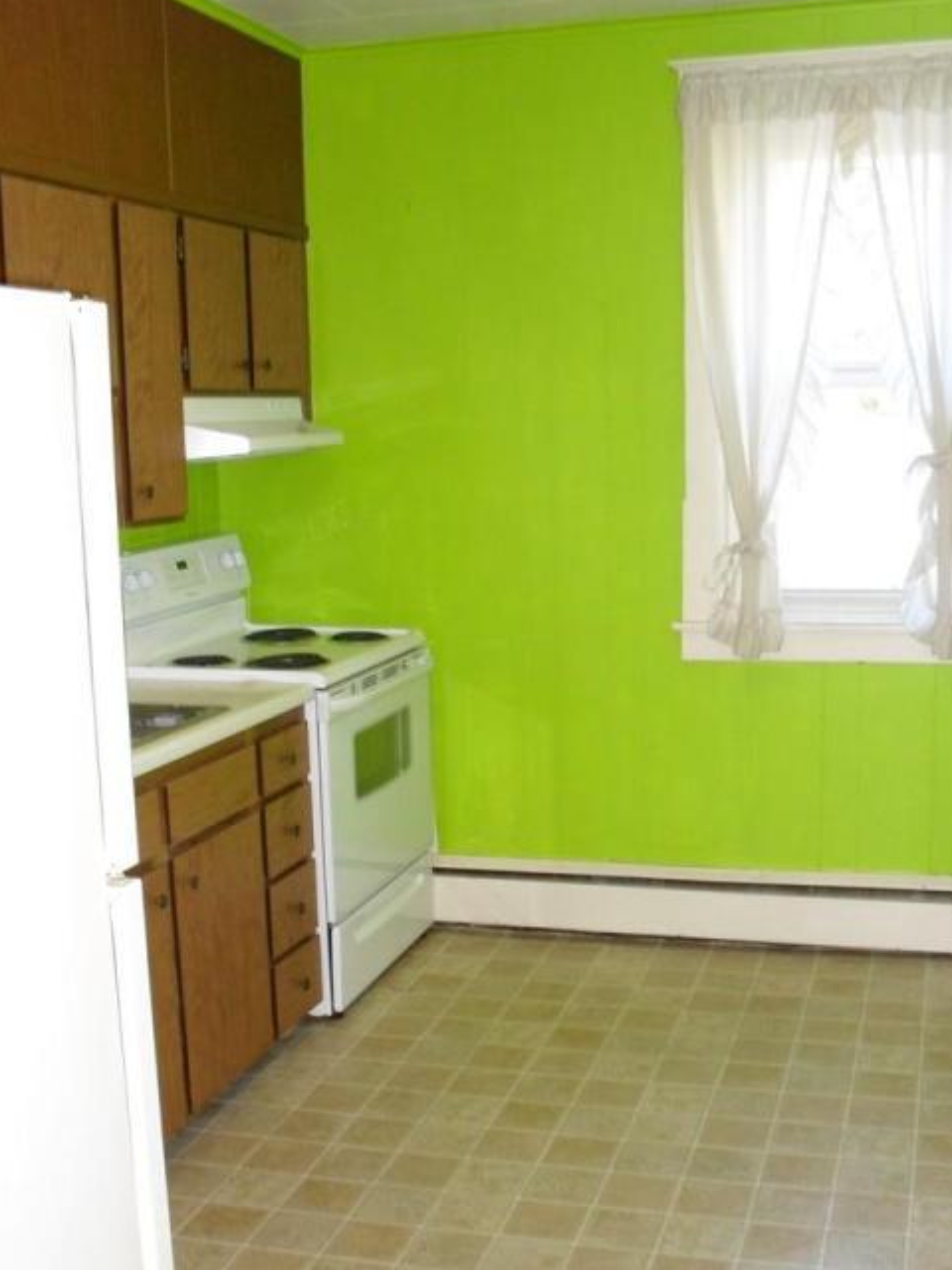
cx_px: 522
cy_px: 730
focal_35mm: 42
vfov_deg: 44.7
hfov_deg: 34.3
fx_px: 1540
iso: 240
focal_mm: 6.3
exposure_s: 1/45
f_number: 3.2
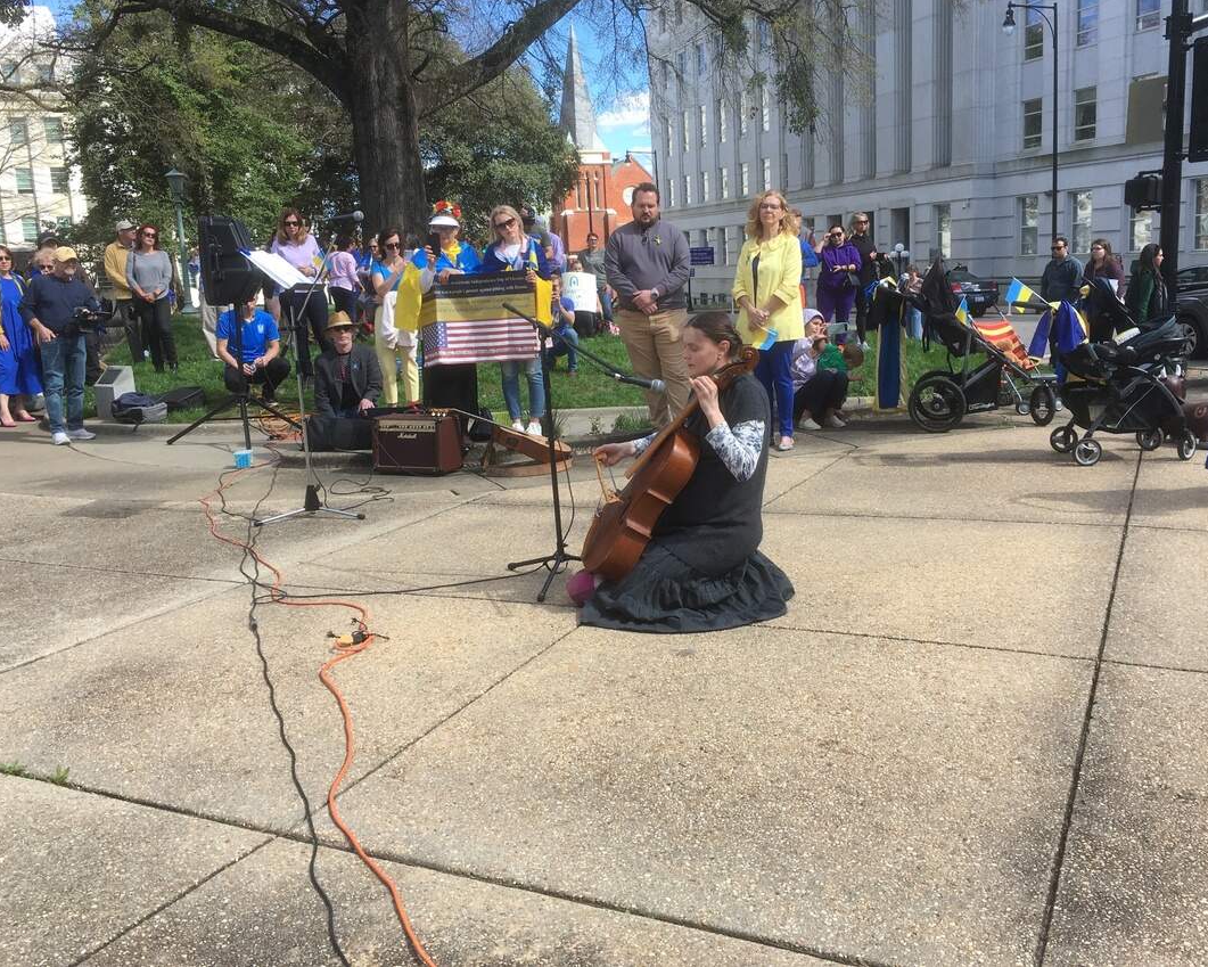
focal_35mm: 32
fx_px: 1144
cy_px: 456
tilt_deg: -8.6
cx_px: 642
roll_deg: +2.6
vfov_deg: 45.8
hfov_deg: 55.6
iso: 25
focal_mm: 4.15
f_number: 2.2
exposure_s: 1/591
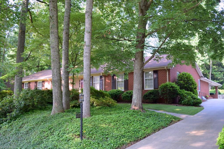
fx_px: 243
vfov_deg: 34.2
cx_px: 112
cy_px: 74
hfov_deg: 49.5
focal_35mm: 39
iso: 400
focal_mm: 26
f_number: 5.6
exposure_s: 1/125
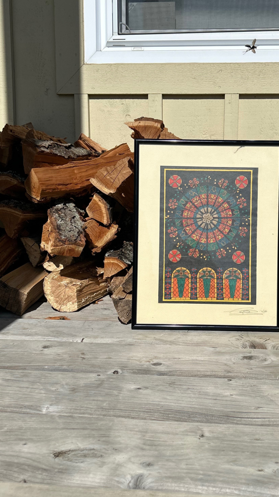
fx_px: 513
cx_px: 191
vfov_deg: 51.6
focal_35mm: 39
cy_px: 255
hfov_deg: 30.1
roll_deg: -0.1
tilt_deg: -7.0
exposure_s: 1/12658
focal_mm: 5.7
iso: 50
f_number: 1.5
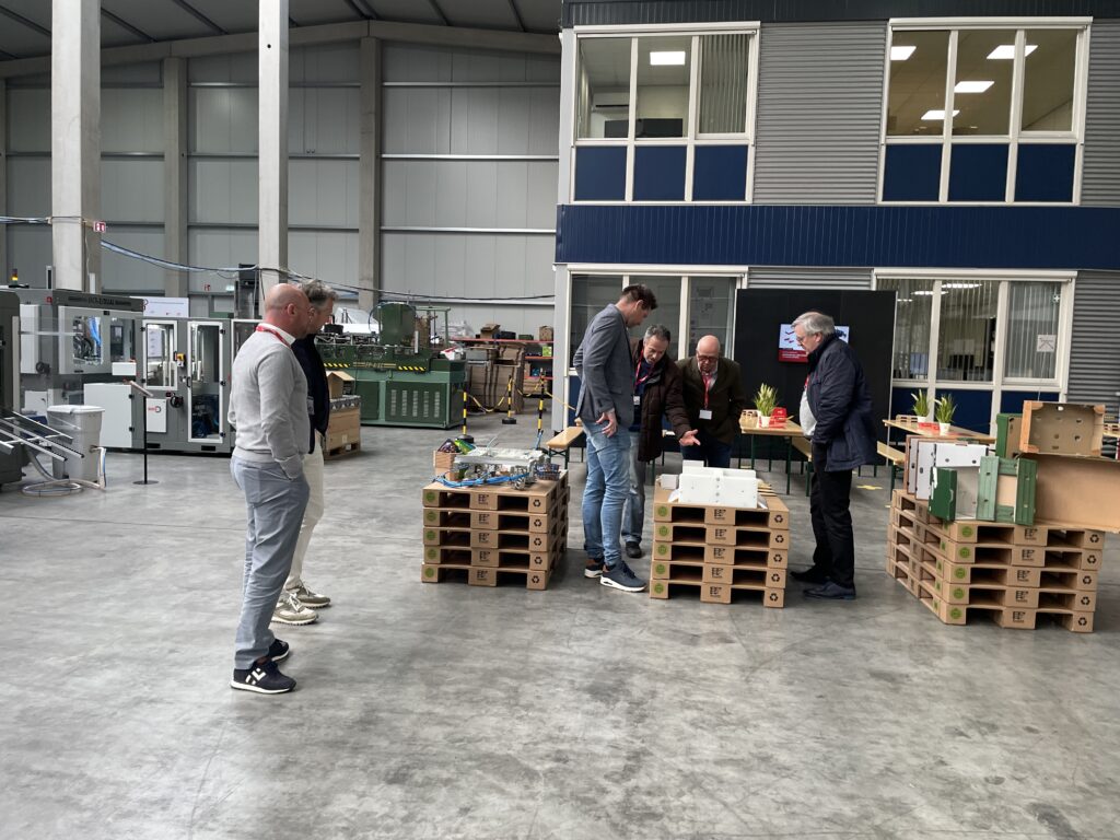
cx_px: 560
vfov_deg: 53.1
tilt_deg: -3.6
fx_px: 841
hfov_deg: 67.3
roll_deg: -1.3
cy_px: 420
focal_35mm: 26
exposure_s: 1/121
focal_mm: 4.2
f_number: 1.6
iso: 125
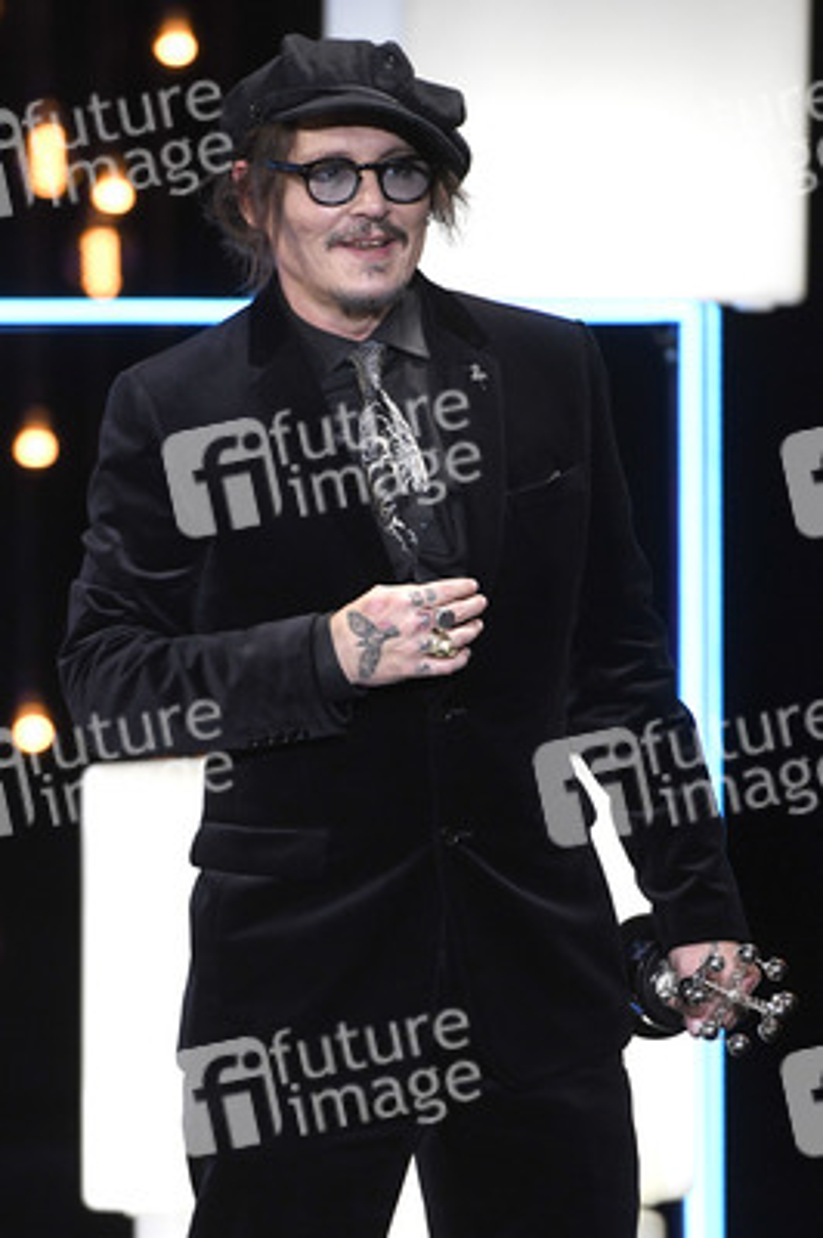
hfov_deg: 6.9
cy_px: 619
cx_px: 412
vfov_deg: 10.3
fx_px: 6870
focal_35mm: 200
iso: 1600
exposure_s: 1/160
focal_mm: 200
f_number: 4
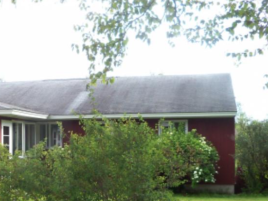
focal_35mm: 65
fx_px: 504
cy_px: 142
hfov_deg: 28.6
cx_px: 25
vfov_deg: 22.5
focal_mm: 6.2
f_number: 3.5
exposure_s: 1/125
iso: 100
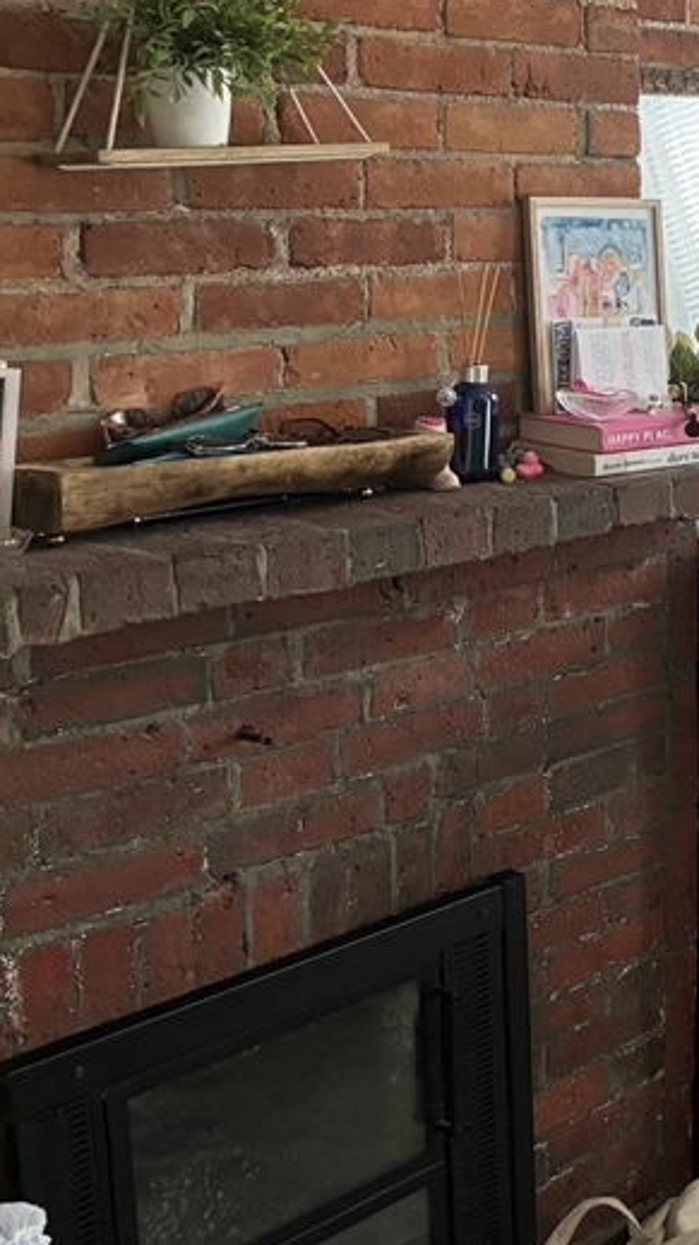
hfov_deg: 17.9
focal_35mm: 56
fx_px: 1847
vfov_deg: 36.9
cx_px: 1184
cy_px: 430
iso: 200
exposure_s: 1/60
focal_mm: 5.96
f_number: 1.6
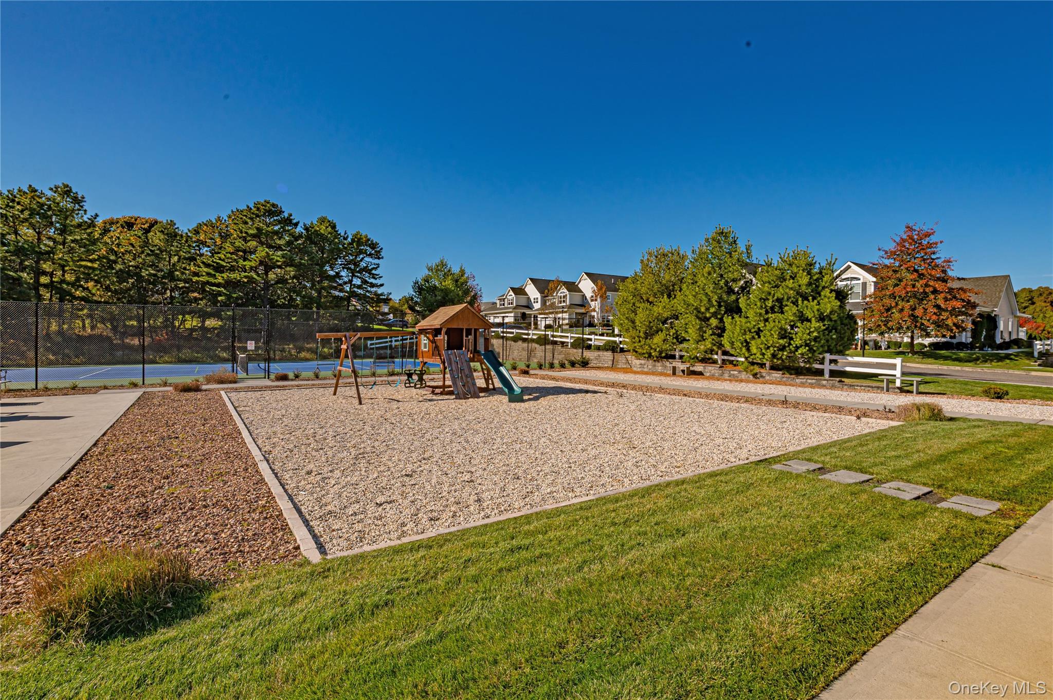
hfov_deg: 93.3
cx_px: 526
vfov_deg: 70.3
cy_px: 350
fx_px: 497
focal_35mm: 17
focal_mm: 17
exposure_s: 1/500
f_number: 11
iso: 400
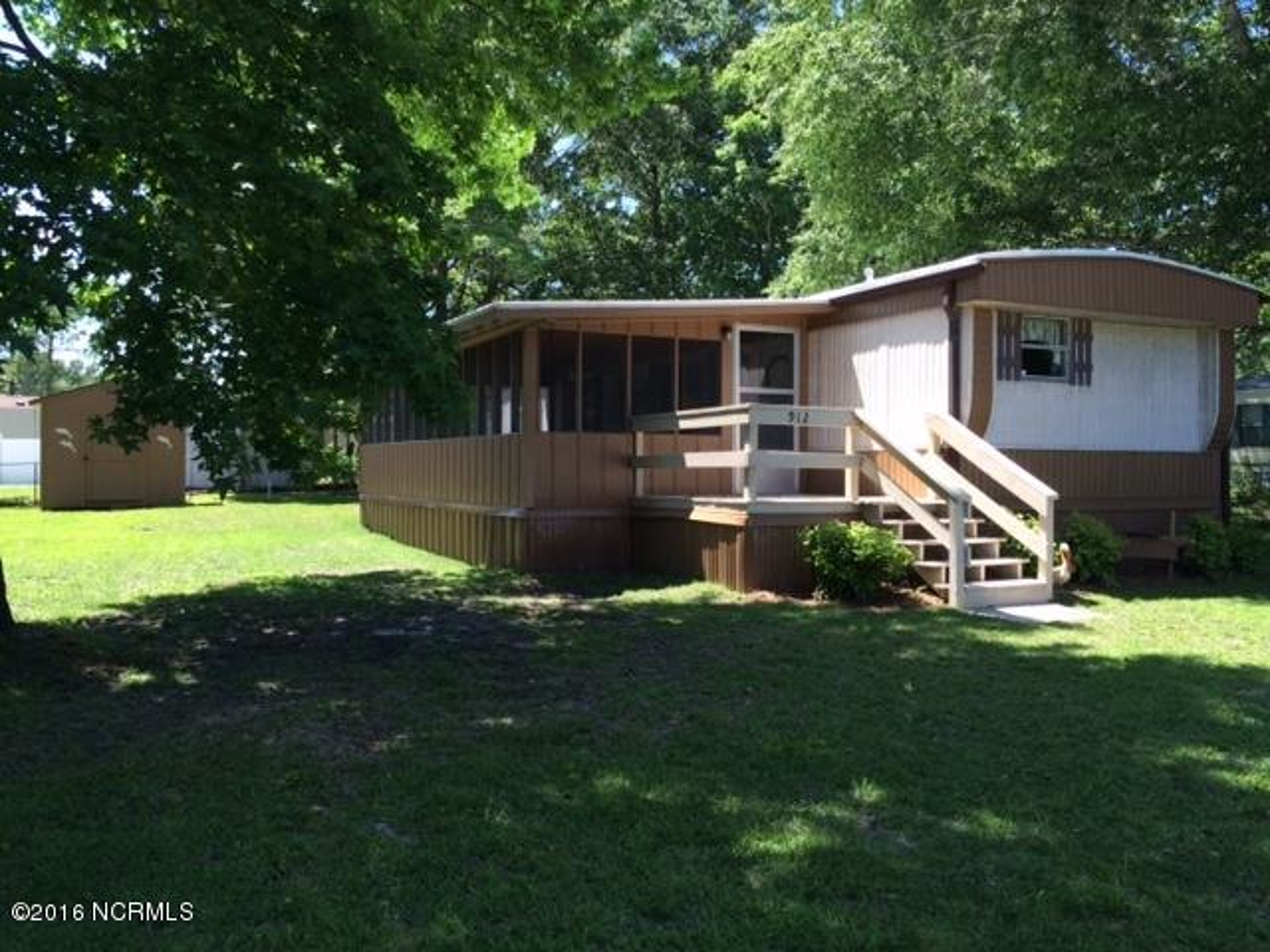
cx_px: 635
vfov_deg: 48.2
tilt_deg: -1.7
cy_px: 476
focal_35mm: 29
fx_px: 1064
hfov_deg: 61.7
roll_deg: -0.1
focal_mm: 4.15
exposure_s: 1/519
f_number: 2.2
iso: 32
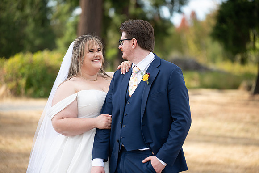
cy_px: 86
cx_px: 130
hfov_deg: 15.6
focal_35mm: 131
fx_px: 943
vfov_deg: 10.5
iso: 400
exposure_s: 1/1600
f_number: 2.8
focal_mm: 131
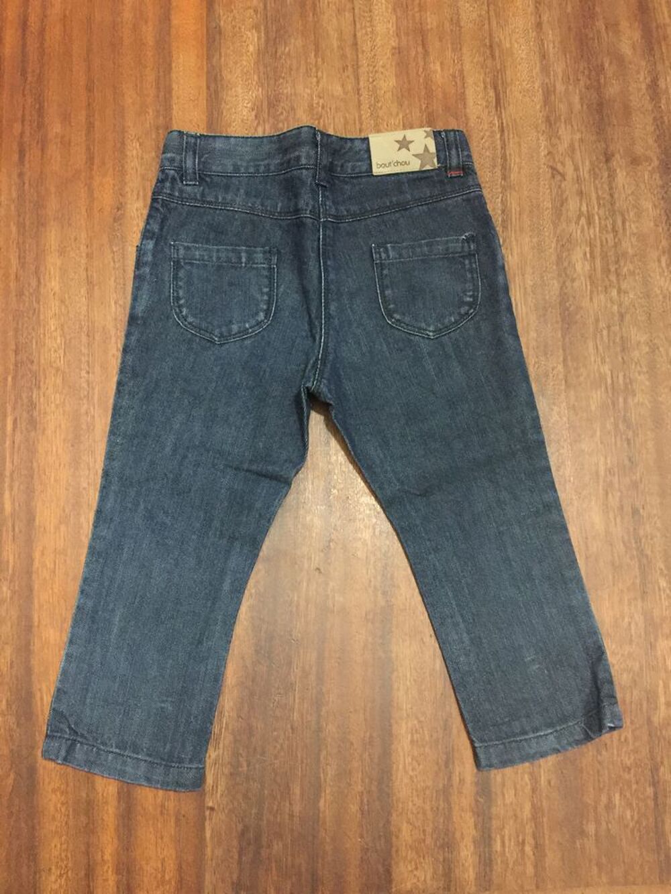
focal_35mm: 29
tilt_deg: -80.2
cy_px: 447
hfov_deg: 48.2
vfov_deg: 61.7
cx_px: 336
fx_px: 749
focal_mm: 4.15
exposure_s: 1/4
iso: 125
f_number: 2.2
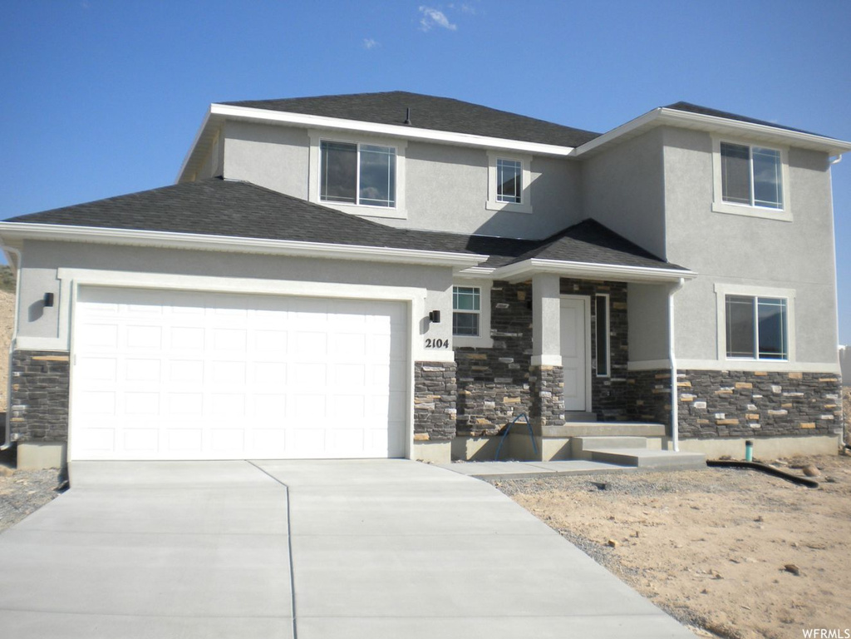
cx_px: 426
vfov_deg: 40.7
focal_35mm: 35
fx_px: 860
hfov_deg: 52.6
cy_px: 320
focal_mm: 6.3
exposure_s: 1/1000
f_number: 4.6
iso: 113
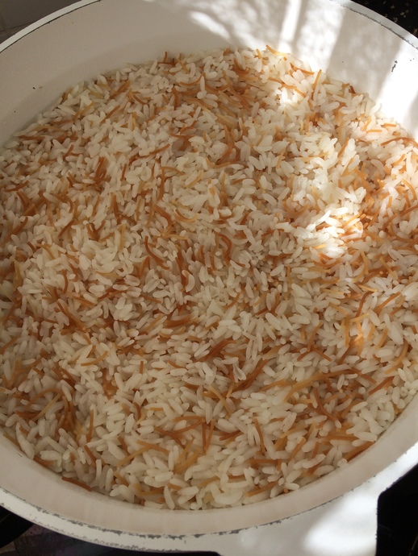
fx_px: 467
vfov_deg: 61.6
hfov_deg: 48.3
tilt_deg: -65.5
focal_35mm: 29
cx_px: 209
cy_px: 278
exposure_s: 1/892
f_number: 2.2
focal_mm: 4.15
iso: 32
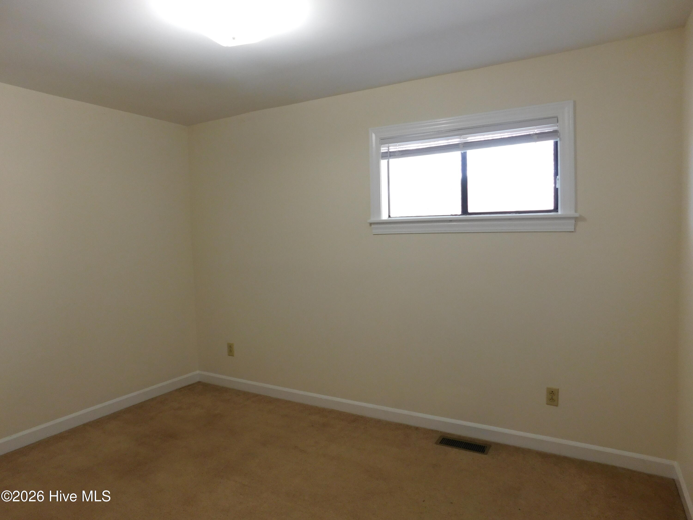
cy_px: 260
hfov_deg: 73.9
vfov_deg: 58.9
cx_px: 346
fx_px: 460
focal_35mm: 23
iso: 140
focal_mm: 4
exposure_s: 1/30
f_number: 3
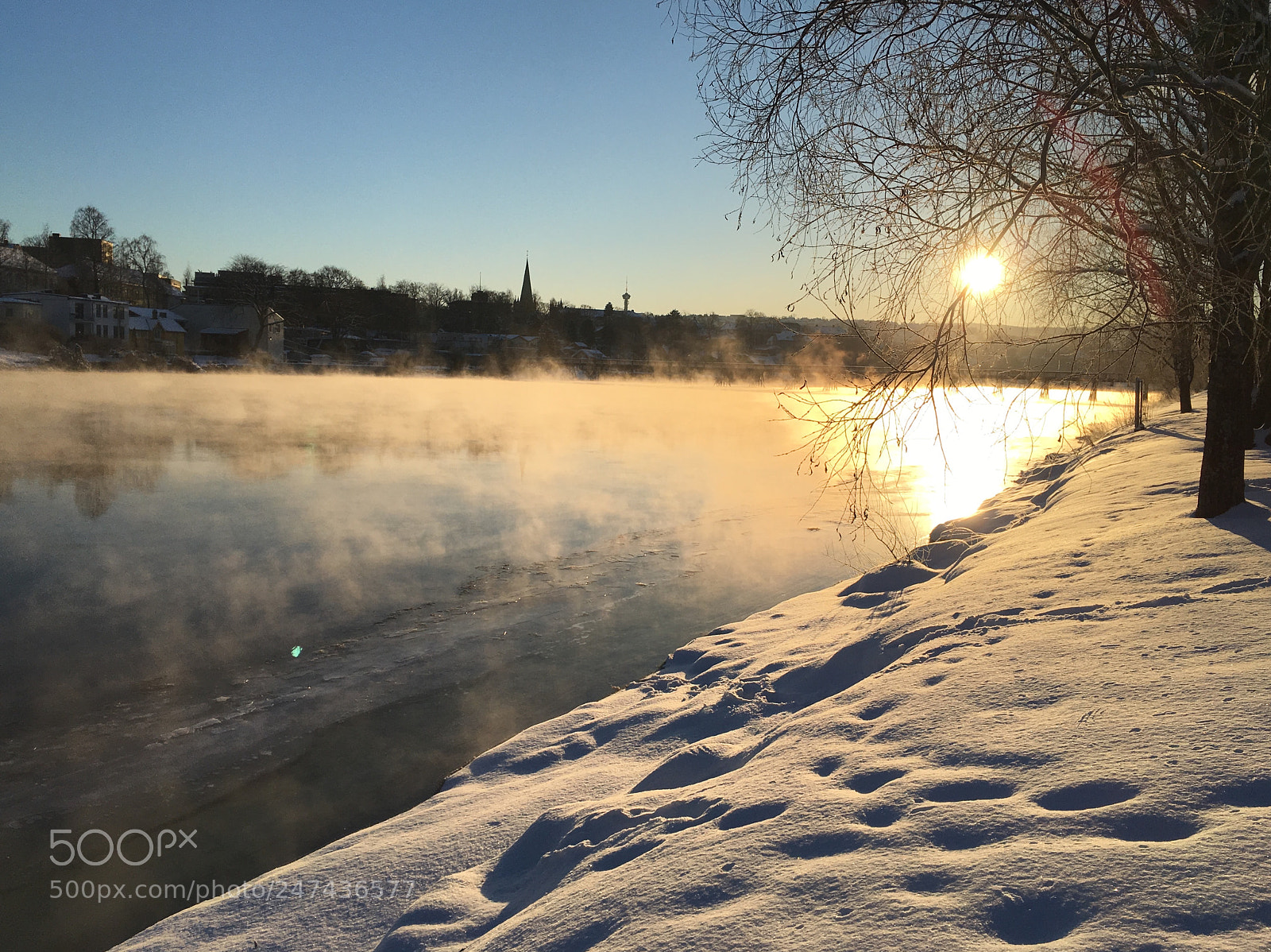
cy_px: 476
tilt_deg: -5.6
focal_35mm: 29
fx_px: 1064
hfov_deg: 61.7
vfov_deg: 48.2
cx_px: 636
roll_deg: -1.5
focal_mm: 4.15
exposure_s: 1/3497
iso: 25
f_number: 2.2
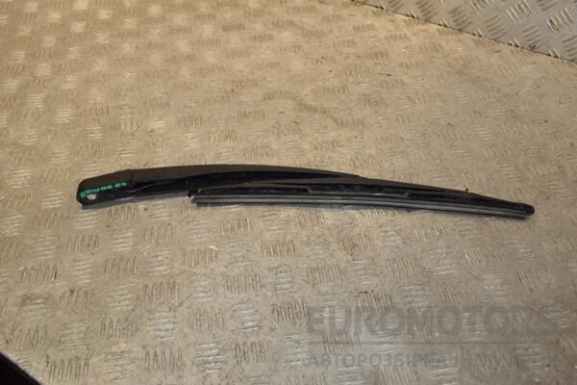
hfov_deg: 46.4
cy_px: 192
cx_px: 288
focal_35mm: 42
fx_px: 673
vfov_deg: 31.9
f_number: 6.3
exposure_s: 1/200
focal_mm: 28
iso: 800
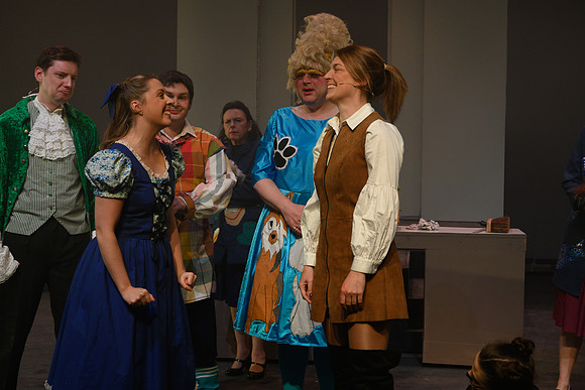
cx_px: 292
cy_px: 195
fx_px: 1090
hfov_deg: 30.0
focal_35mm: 67
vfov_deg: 20.3
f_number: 6.3
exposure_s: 1/60
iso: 800
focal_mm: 63
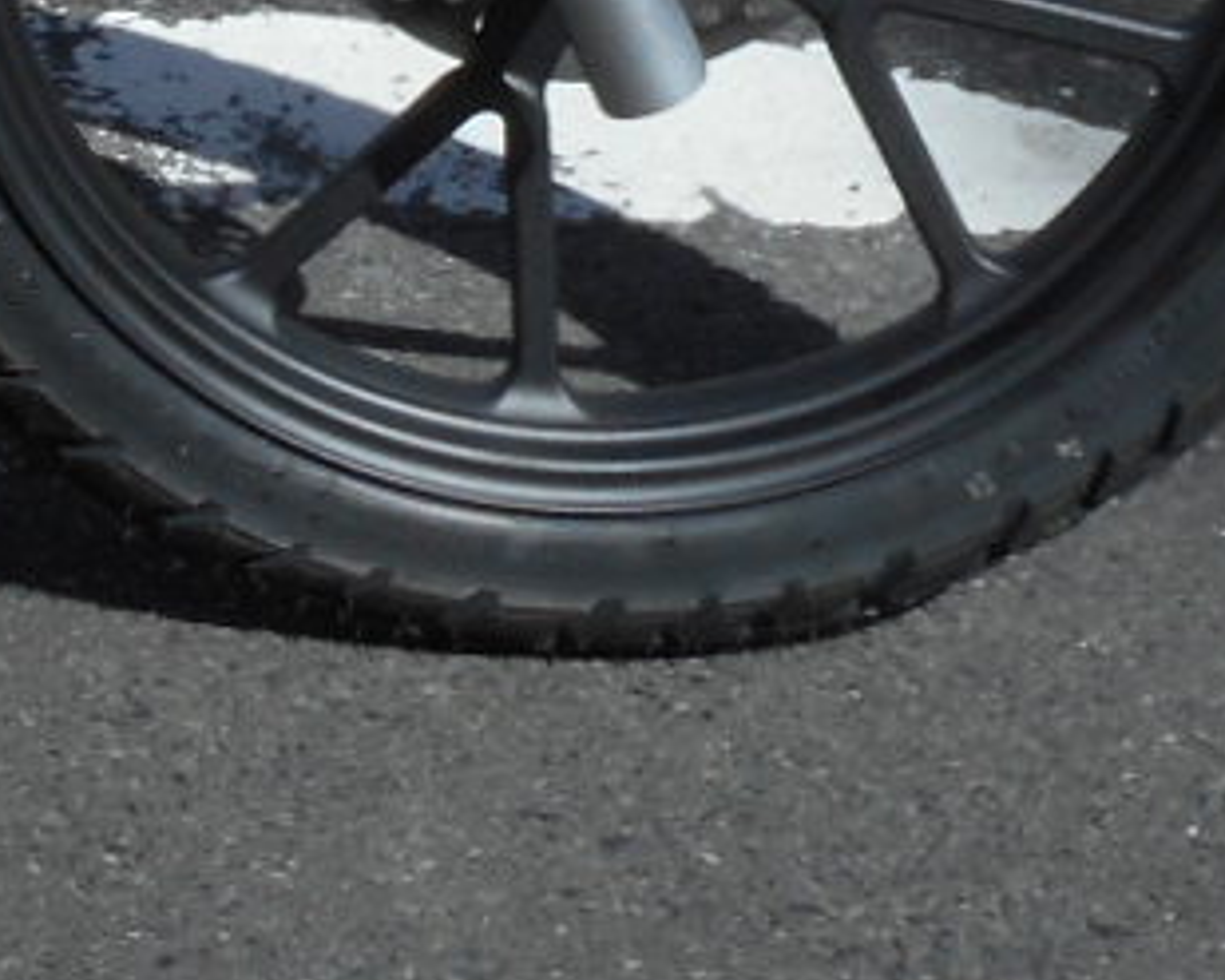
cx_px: -1514
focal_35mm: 298
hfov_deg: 6.3
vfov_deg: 5.1
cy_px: -956
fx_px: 10801
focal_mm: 10.5
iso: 80
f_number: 5.1
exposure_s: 1/500
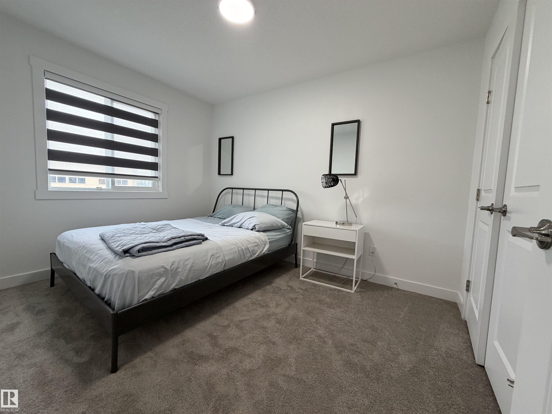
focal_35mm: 14
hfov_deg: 102.1
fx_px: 223
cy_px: 207
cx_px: 276
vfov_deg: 85.7
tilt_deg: -4.0
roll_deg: -2.2
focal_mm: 2.22
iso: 160
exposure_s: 1/120
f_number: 2.2
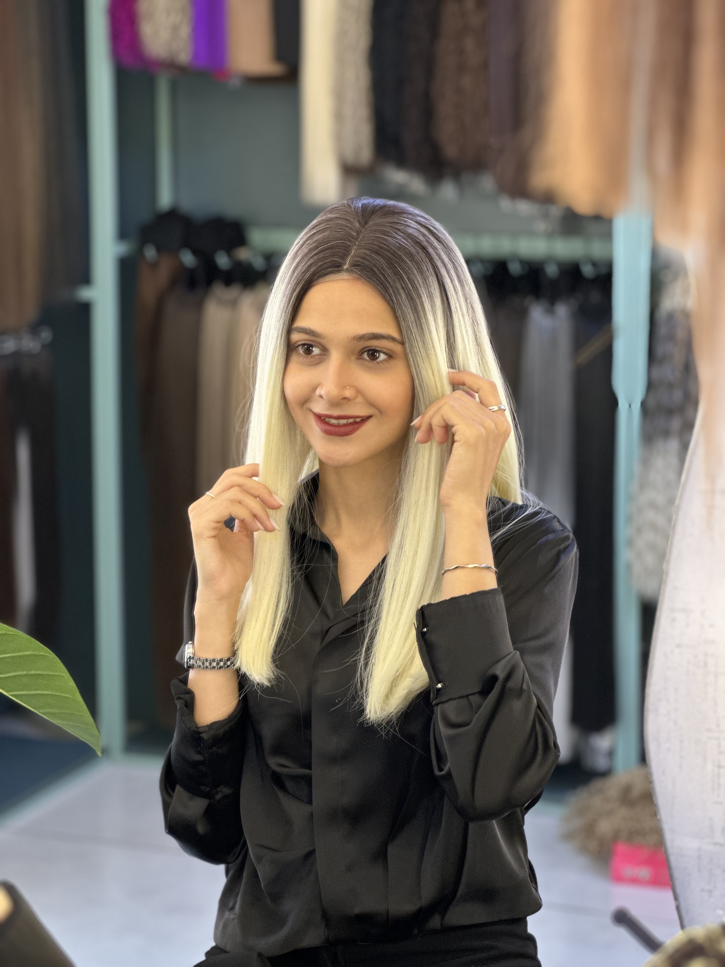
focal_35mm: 77
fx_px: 2150
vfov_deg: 25.3
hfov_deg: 19.1
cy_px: 484
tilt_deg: -8.3
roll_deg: +0.0
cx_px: 362
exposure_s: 1/33
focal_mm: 9
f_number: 2.8
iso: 160
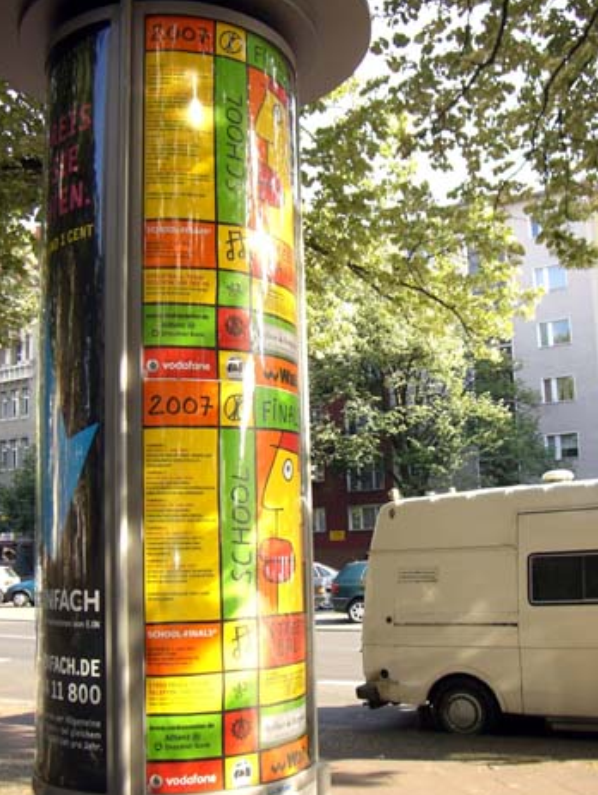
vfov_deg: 45.7
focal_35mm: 41
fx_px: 943
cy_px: 395
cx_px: 317
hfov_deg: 35.2
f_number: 2.7
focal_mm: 6.2
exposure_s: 1/160
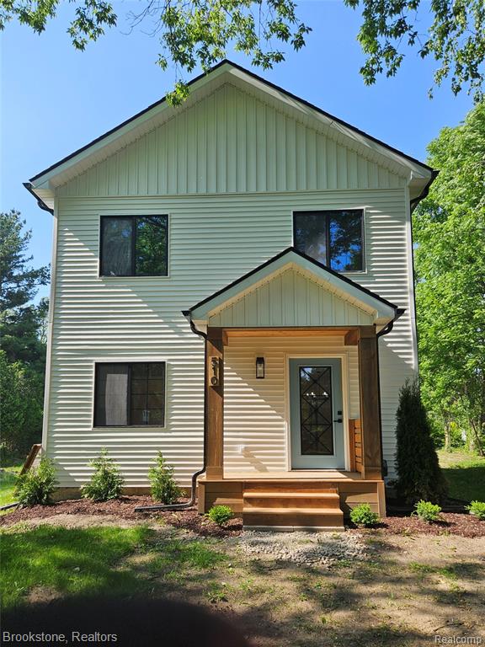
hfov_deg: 58.9
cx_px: 242
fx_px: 430
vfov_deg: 73.9
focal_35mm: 23
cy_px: 324
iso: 25
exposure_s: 1/909
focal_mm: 5.4
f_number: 1.8
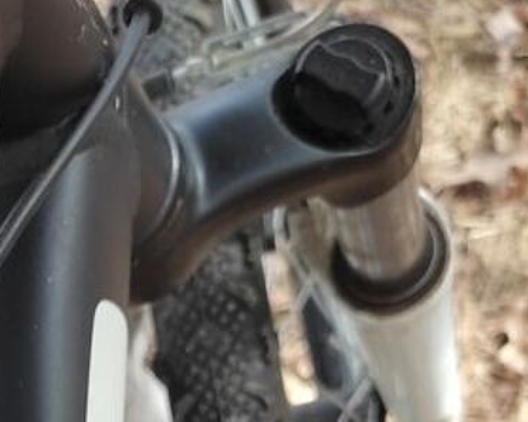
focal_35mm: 91
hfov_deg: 20.1
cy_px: 732
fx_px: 1421
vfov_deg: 14.9
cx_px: -58
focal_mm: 4.74
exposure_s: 1/100
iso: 136
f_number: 1.79
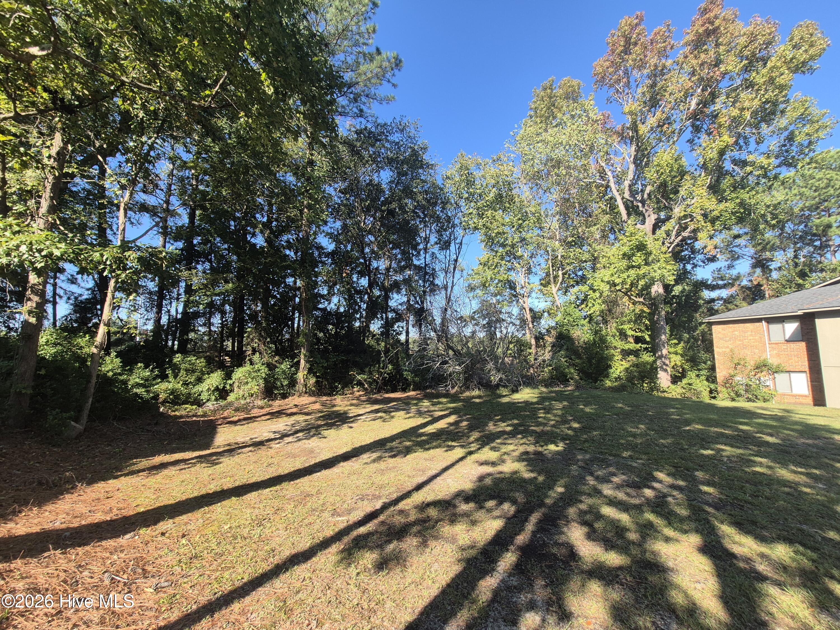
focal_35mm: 13
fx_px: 315
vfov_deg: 89.9
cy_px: 315
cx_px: 420
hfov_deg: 106.2
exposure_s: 1/520
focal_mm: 1.74
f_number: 2.2
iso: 50
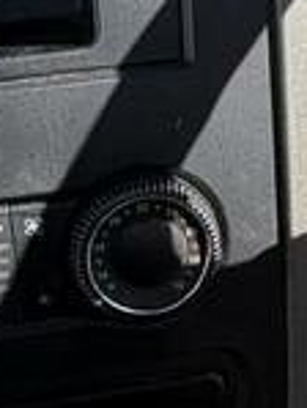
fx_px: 992
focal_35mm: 84
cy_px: 131
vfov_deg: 23.2
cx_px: 134
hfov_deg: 17.6
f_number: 2.2
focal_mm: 2.22
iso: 40
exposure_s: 1/377
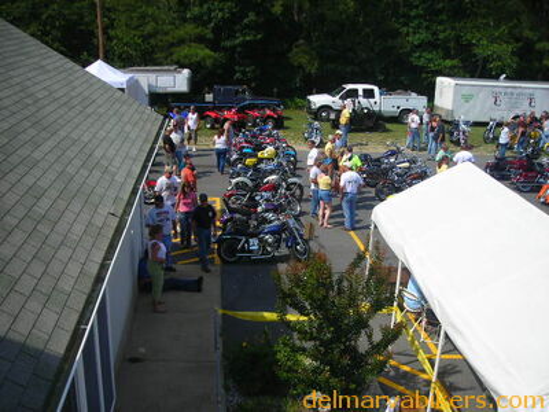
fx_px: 603
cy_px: 206
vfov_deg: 37.7
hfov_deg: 49.0
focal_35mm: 38
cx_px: 274
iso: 50
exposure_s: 1/194
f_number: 6.4
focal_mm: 6.3
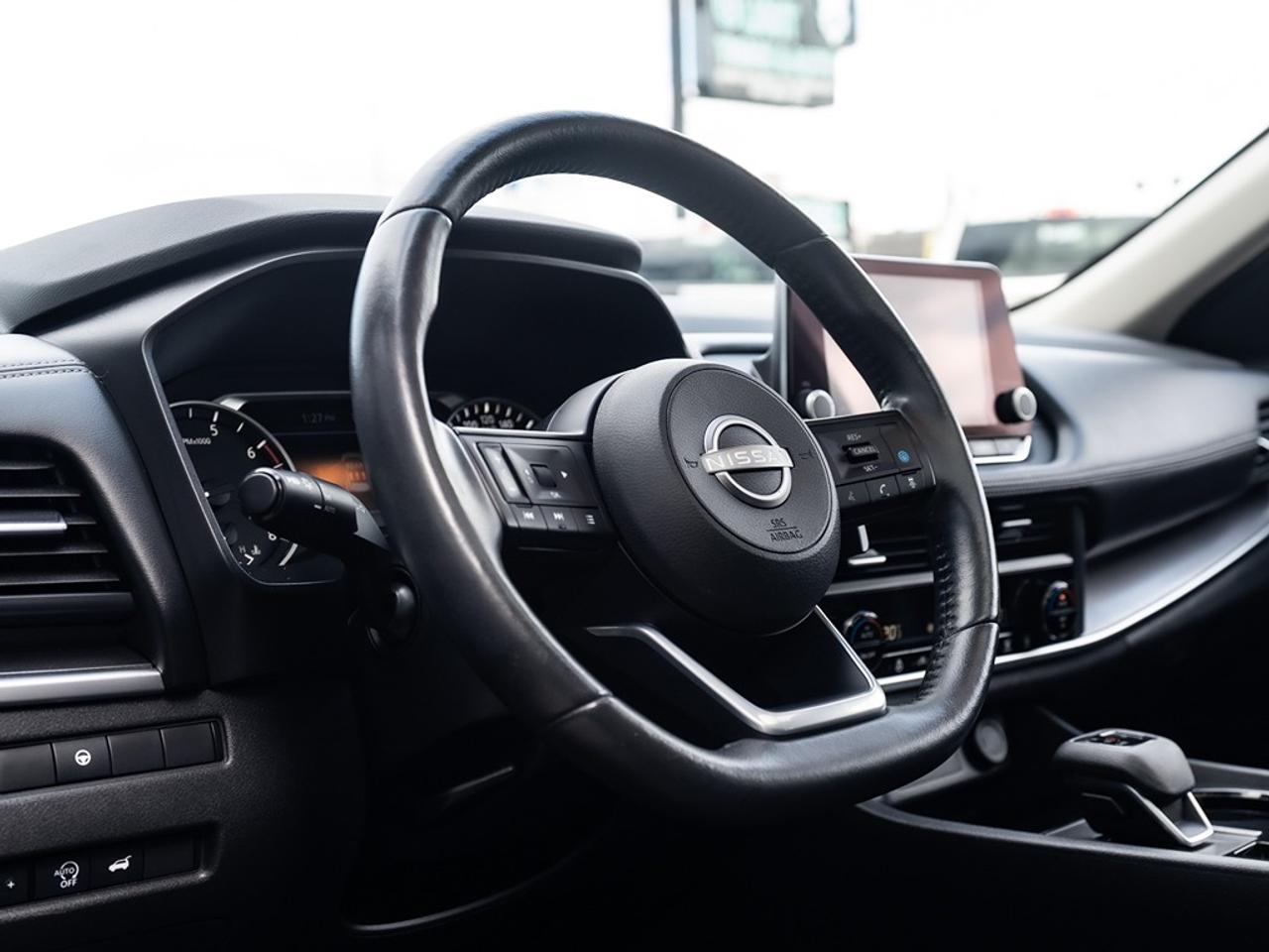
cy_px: 474
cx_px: 721
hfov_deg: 40.1
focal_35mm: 47
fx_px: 1734
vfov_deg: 30.7
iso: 500
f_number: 4
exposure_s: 1/250
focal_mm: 35
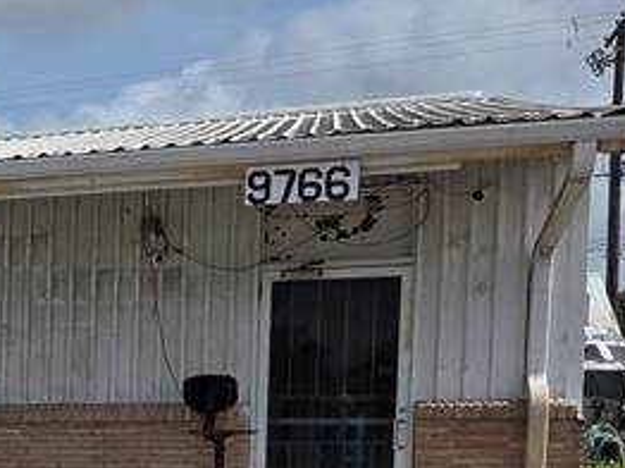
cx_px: -565
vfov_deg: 15.7
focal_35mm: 90
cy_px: 568
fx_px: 1623
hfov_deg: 17.0
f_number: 1.7
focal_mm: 6.3
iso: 50
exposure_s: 1/7944
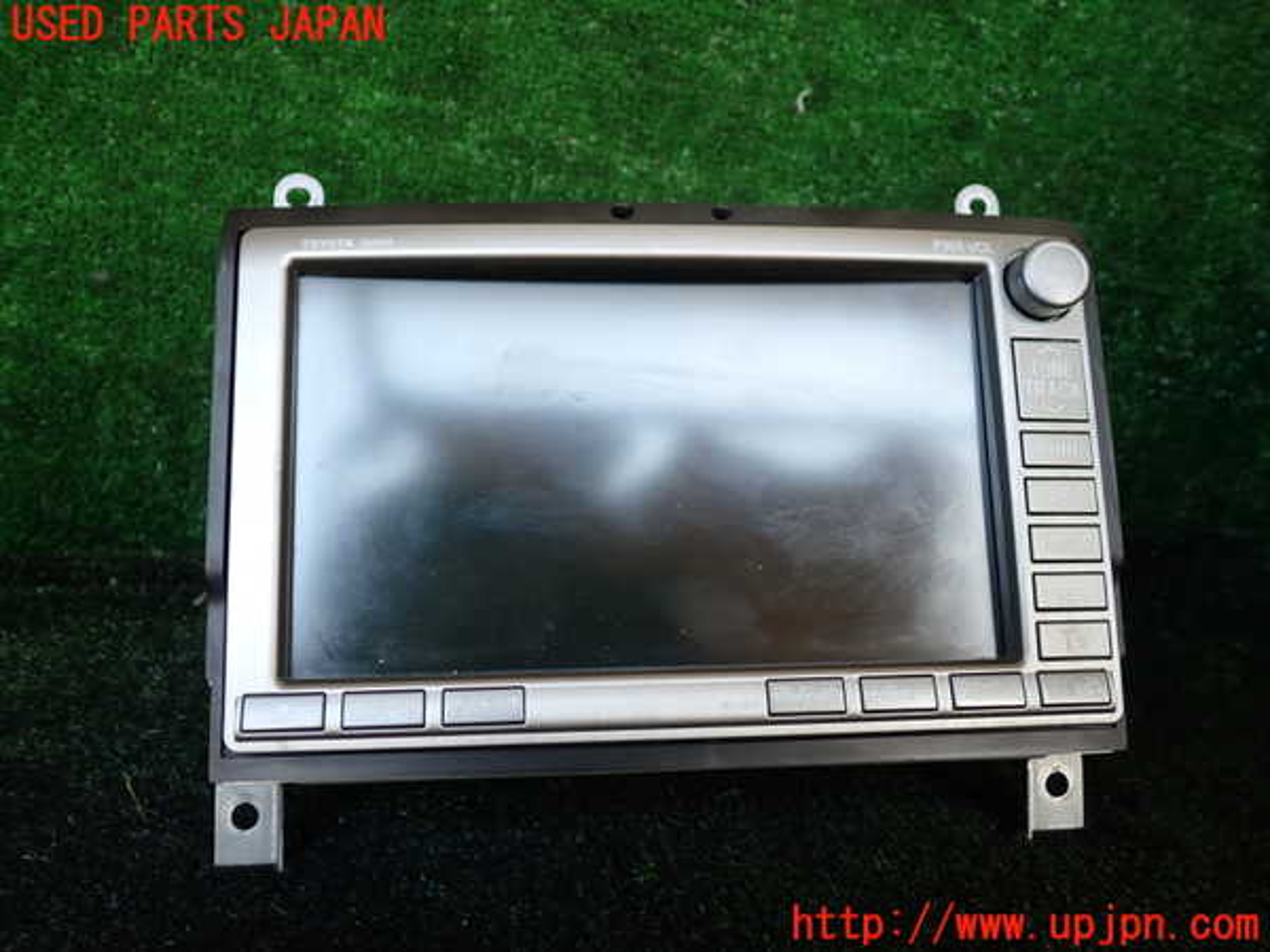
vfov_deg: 46.8
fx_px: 1101
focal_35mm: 30
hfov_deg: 60.0
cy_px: 476
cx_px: 635
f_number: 2.3
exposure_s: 1/60
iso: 100
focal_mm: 5.4
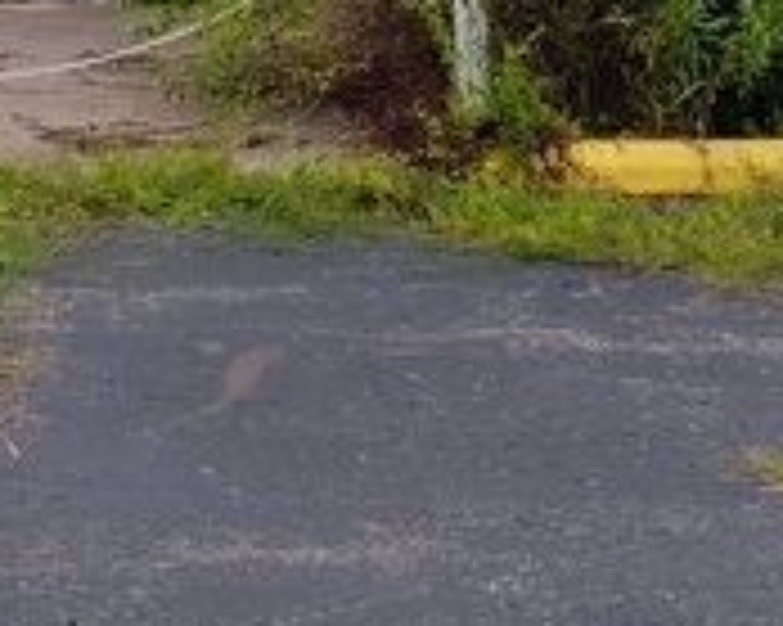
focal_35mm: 103
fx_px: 2386
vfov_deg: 14.1
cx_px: 76
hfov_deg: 18.3
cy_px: -266
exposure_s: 1/241
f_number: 1.8
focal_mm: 5.56
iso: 100
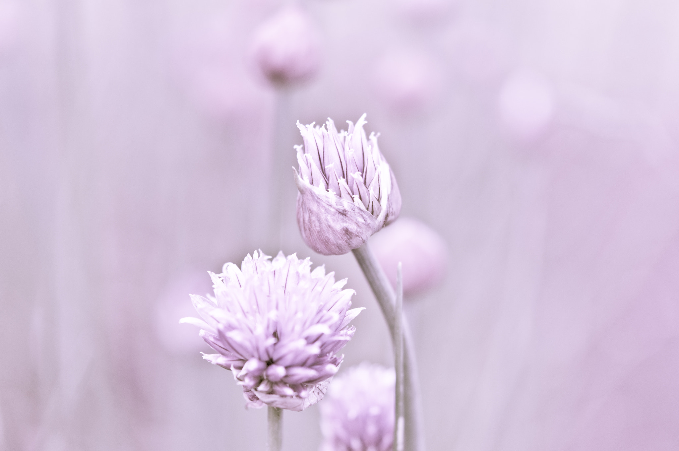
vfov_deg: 15.1
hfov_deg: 22.6
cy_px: 226
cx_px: 340
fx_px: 1695
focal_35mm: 90
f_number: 3
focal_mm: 60
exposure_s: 1/640
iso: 200
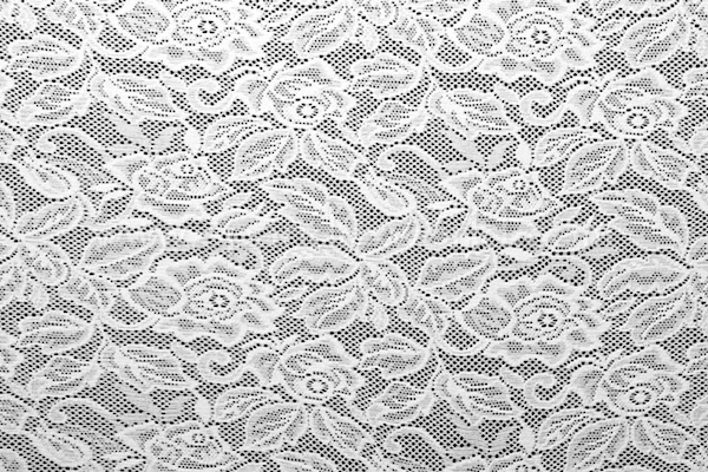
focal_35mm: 135
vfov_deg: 10.2
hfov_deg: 15.2
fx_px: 2655
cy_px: 236
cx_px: 354
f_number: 10
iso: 400
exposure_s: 1/640
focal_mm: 90
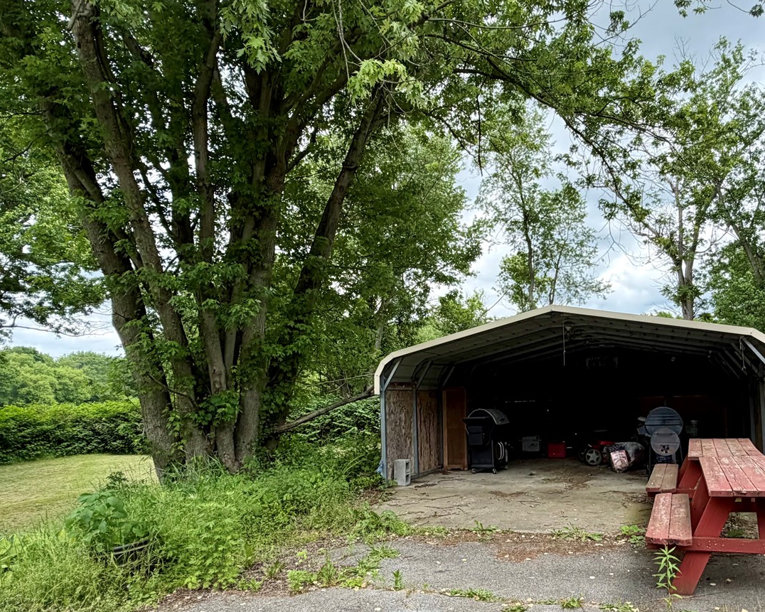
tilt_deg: +2.1
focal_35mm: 26
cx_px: 469
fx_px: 589
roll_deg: +1.4
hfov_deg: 65.2
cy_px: 368
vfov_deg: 54.5
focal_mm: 2.22
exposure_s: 1/502
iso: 50
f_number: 2.2
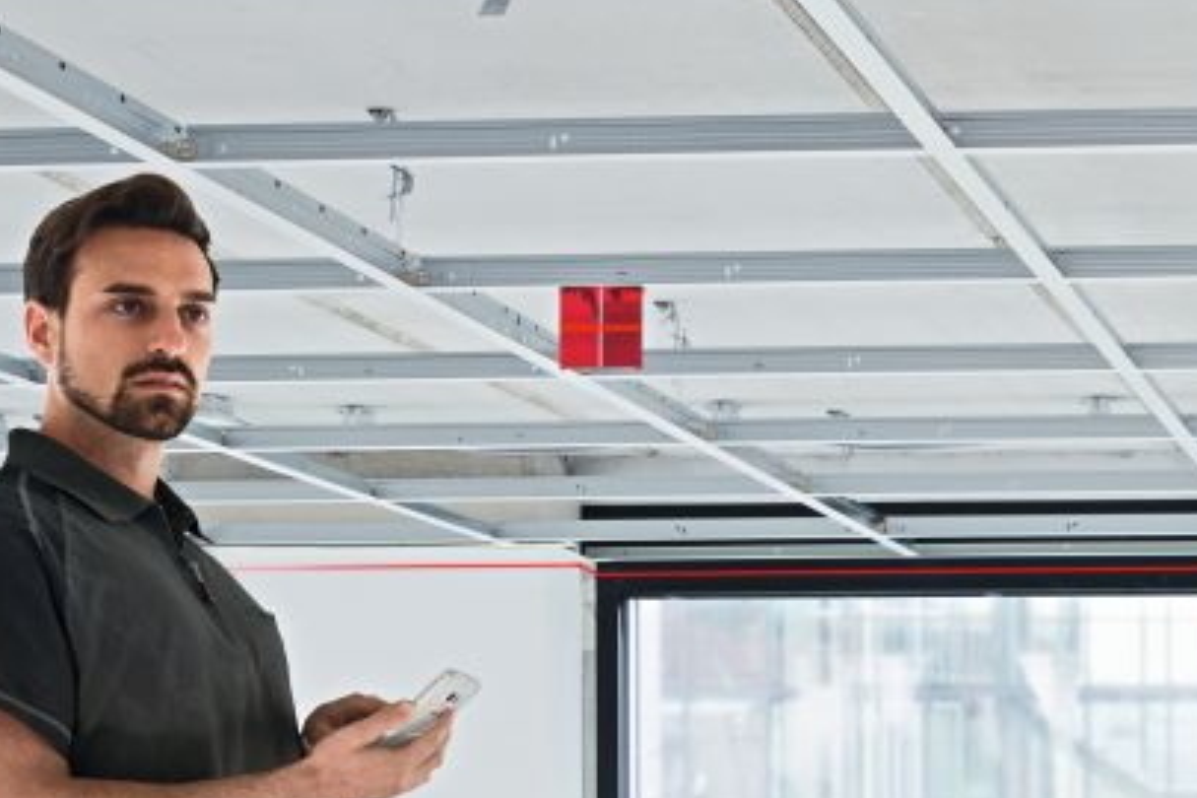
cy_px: 99
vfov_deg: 12.3
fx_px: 3690
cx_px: 1345
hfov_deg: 17.7
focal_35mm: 111
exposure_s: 1/20
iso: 320
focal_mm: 45
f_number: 13
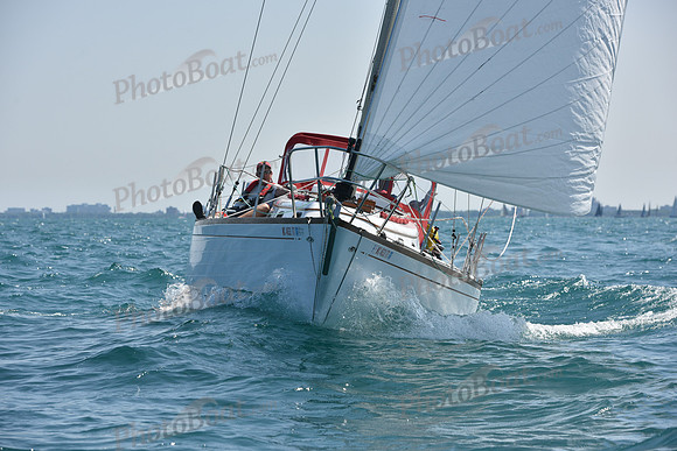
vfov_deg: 9.8
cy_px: 226
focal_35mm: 140
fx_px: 2633
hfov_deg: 14.7
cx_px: 338
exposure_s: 1/1250
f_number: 8
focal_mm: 140
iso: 250
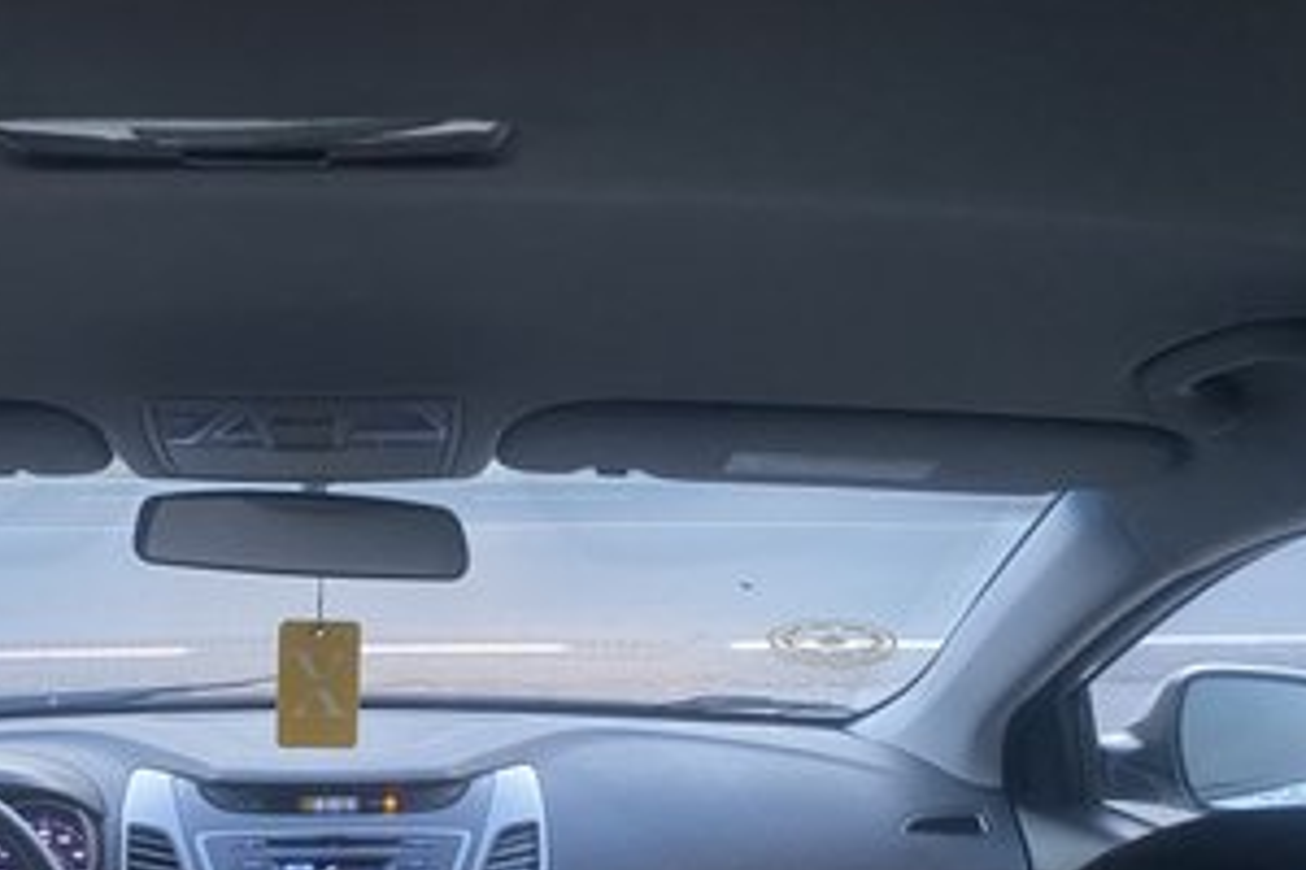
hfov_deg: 53.1
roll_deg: -0.5
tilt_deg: -8.4
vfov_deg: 36.2
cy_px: 631
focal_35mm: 36
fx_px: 1306
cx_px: 627
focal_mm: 4.25
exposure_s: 1/25
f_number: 1.8
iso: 500
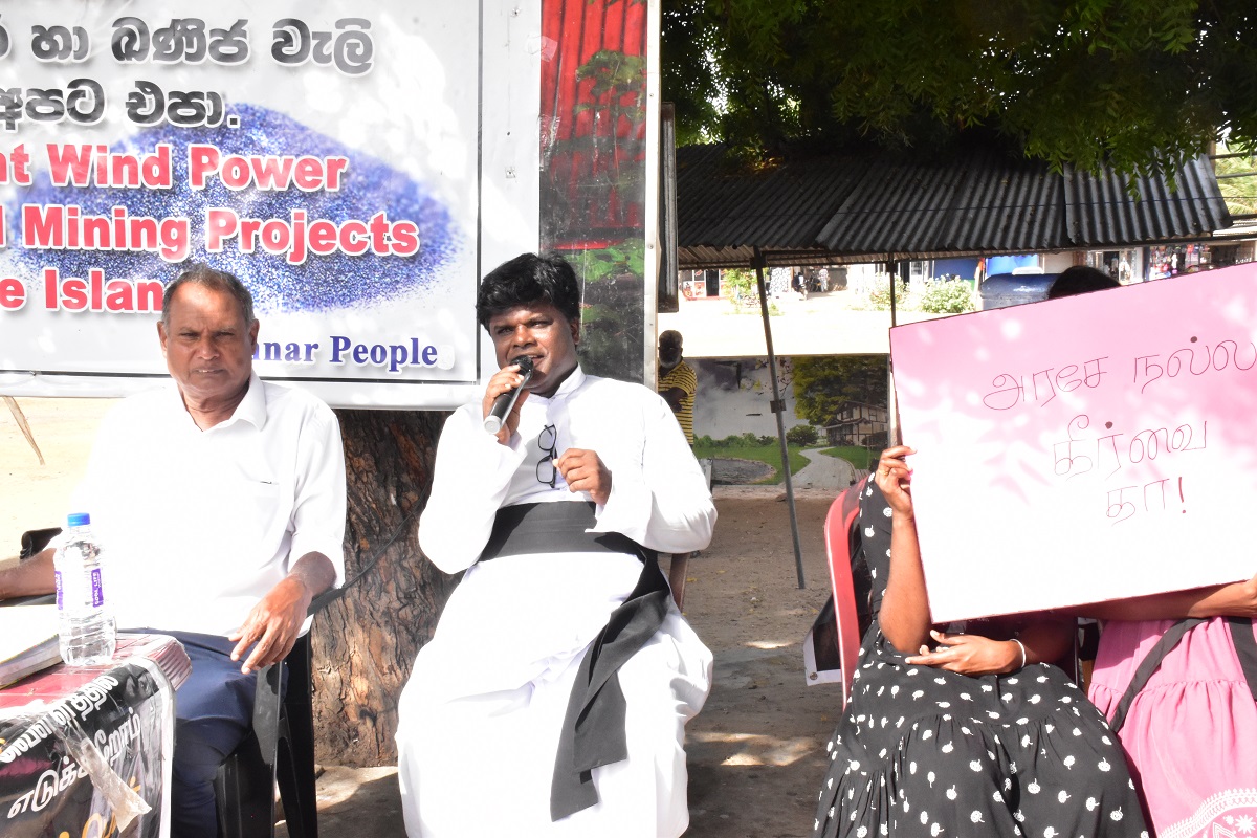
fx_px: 1676
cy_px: 419
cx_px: 628
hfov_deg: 41.1
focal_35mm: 48
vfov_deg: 28.1
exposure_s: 1/200
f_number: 25
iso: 3200
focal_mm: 32
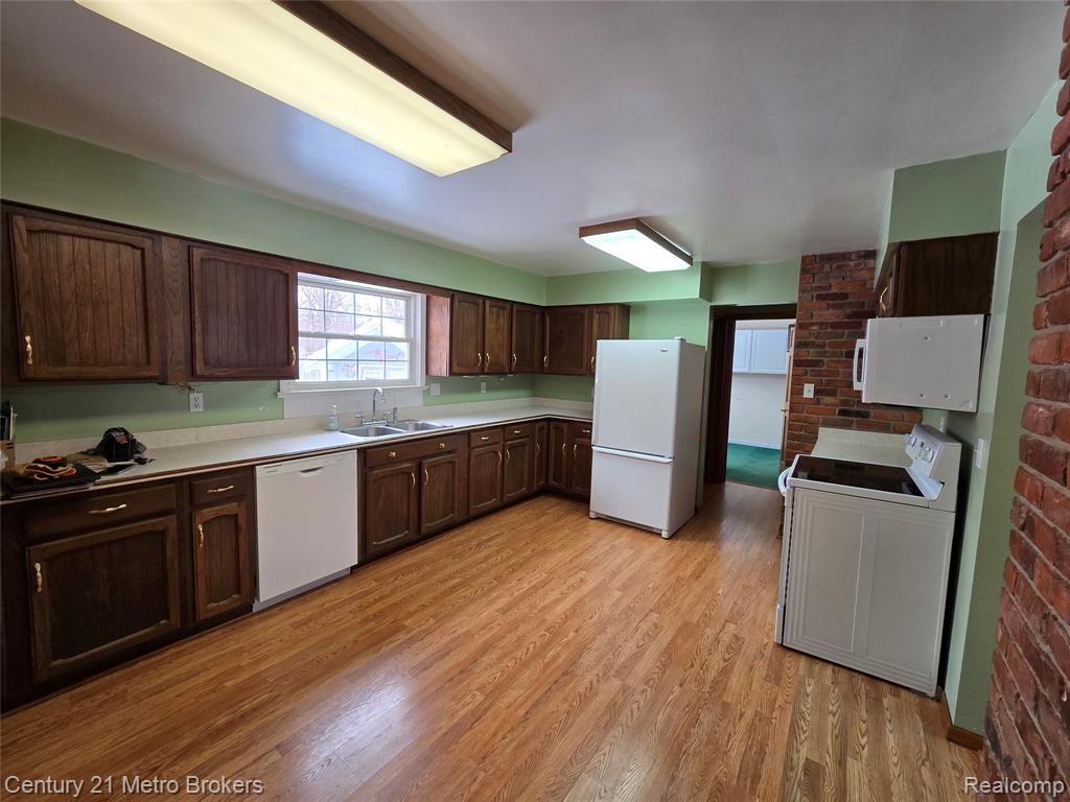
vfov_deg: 89.9
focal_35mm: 13
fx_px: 402
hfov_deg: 106.2
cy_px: 401
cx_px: 535
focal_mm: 2.2
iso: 125
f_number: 2.2
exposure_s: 1/60
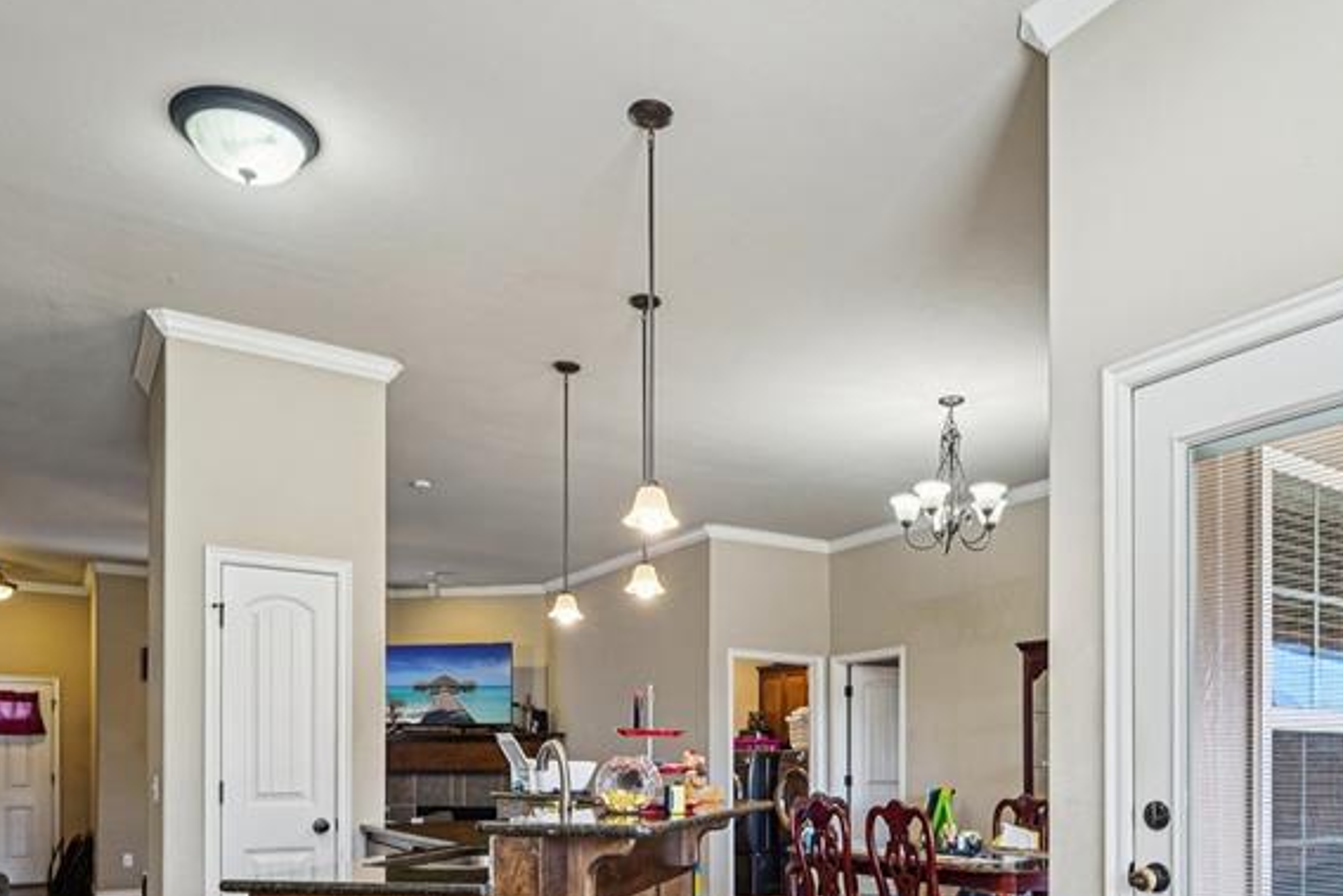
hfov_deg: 66.0
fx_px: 1028
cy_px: 754
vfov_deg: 44.1
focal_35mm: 28
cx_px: 767
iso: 400
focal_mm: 15.3
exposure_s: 1/30
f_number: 8
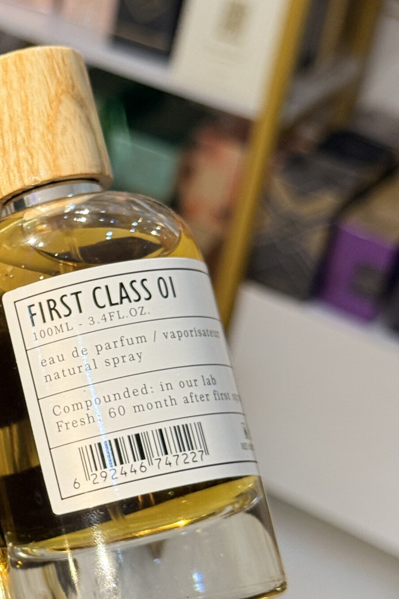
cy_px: 369
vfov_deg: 21.4
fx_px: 1579
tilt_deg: -33.9
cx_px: -26
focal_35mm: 95
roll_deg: -8.8
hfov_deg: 14.1
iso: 160
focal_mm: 6.76
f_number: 1.78
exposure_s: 1/50
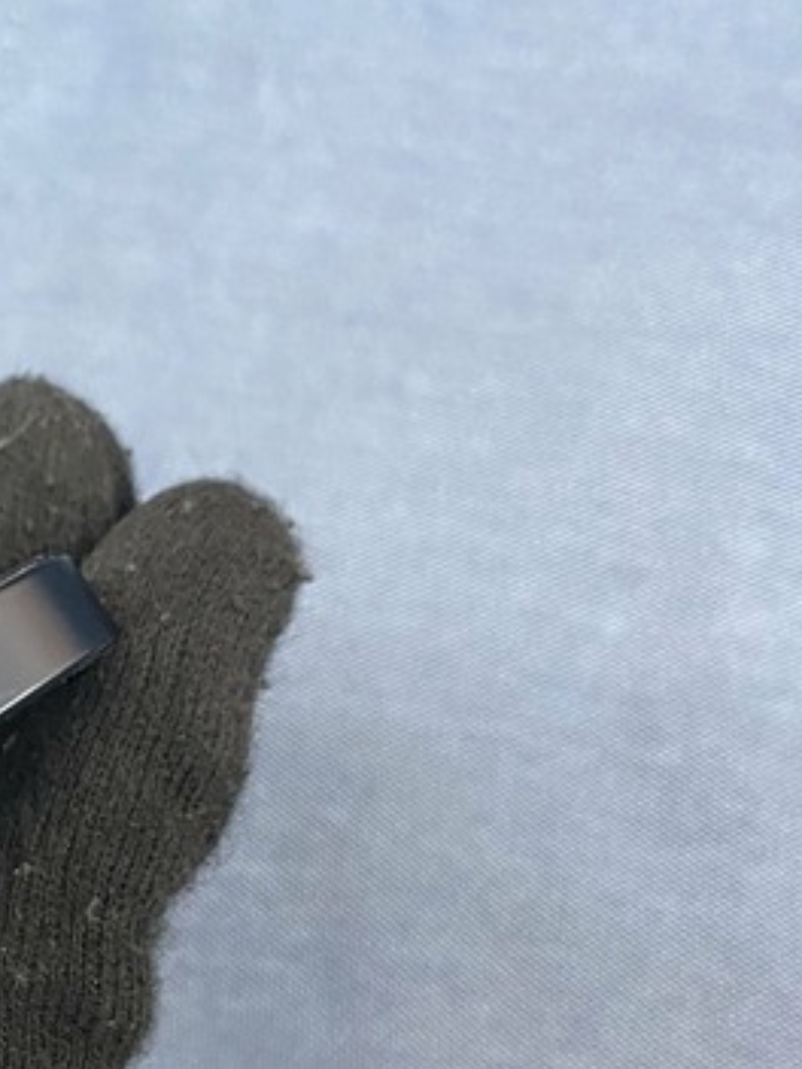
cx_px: -137
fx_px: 2193
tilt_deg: -75.1
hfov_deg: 19.6
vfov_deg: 27.3
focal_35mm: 71
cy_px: 647
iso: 250
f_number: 1.8
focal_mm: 4.25
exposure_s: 1/60
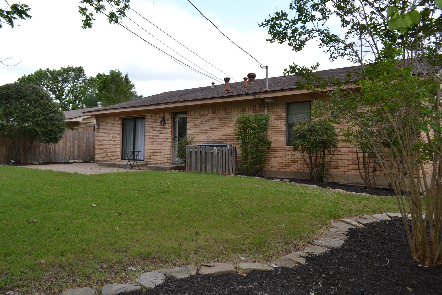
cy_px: 148
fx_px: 331
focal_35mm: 27
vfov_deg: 47.9
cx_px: 221
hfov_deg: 67.4
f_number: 5.6
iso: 100
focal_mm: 18
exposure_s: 1/200
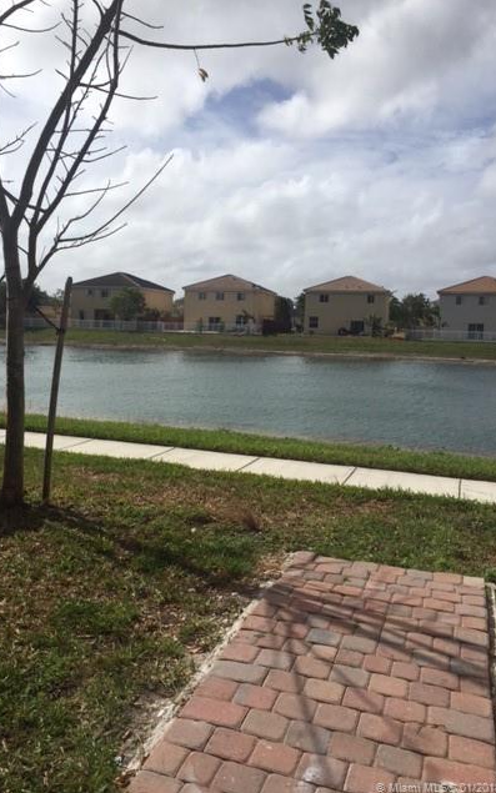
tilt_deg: -5.6
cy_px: 397
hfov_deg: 40.5
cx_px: 204
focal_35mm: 31
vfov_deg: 61.2
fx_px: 670
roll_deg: -0.7
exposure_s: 1/4405
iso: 32
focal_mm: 4.15
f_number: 2.2
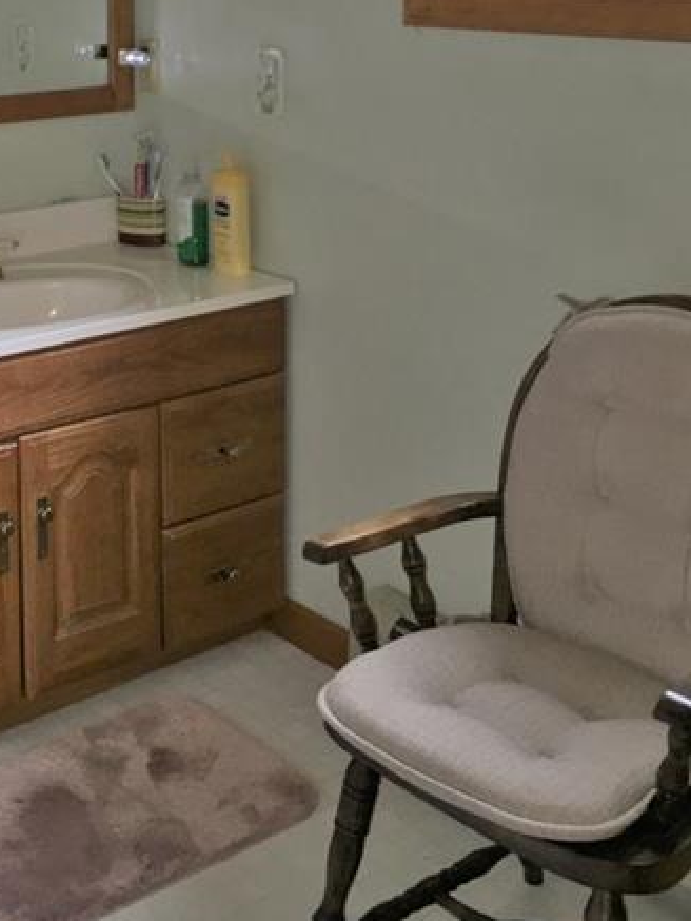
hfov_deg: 27.9
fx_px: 1357
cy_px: 263
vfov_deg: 36.8
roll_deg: -1.7
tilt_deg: -13.1
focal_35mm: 51
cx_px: 120
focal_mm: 4.15
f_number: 2.2
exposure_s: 1/30
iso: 50
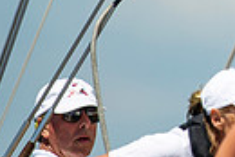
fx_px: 17507
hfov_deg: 0.8
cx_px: 486
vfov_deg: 0.5
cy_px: -108
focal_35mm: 2679
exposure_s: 1/4000
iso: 400
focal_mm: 600
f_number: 5
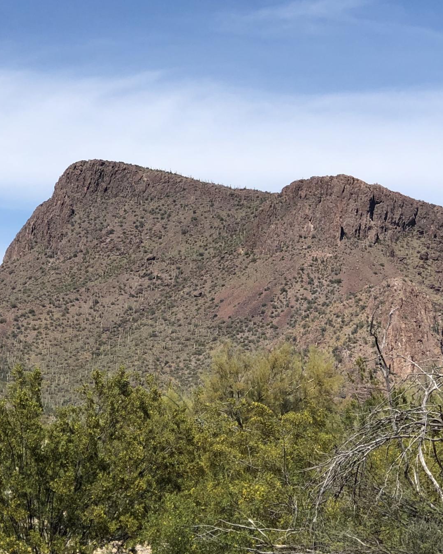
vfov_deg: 15.5
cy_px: 173
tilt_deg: +8.3
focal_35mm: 124
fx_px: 2032
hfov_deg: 12.4
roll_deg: -0.5
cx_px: 67
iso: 20
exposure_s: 1/1215
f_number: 2.8
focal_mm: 6.6
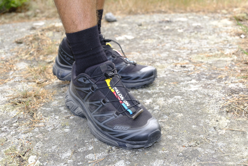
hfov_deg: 35.6
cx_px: 124
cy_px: 83
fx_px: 386
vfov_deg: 24.2
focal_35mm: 56
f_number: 5.6
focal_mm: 37.4
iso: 200
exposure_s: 1/140
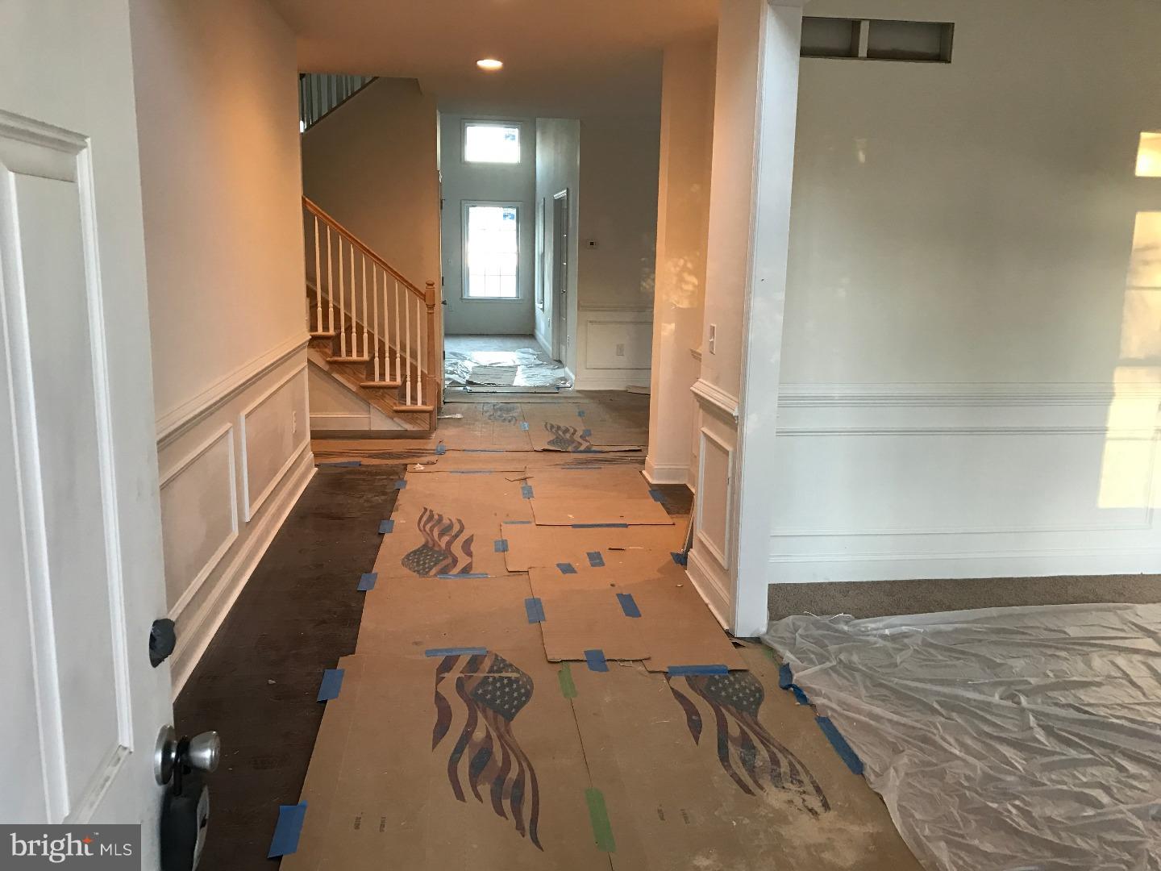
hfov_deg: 63.4
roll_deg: -0.3
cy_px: 436
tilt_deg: -11.0
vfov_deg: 49.7
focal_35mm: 28
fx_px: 939
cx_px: 580
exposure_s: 1/17
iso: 40
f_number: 1.8
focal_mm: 3.99
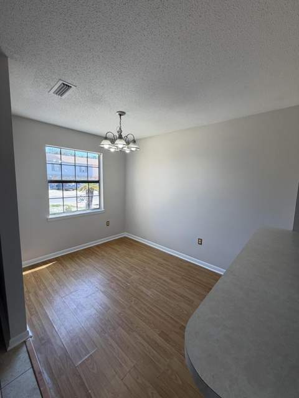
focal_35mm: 14
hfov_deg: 85.7
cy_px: 199
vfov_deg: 102.1
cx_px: 150
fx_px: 161
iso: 64
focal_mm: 2.22
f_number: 2.2
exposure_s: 1/120
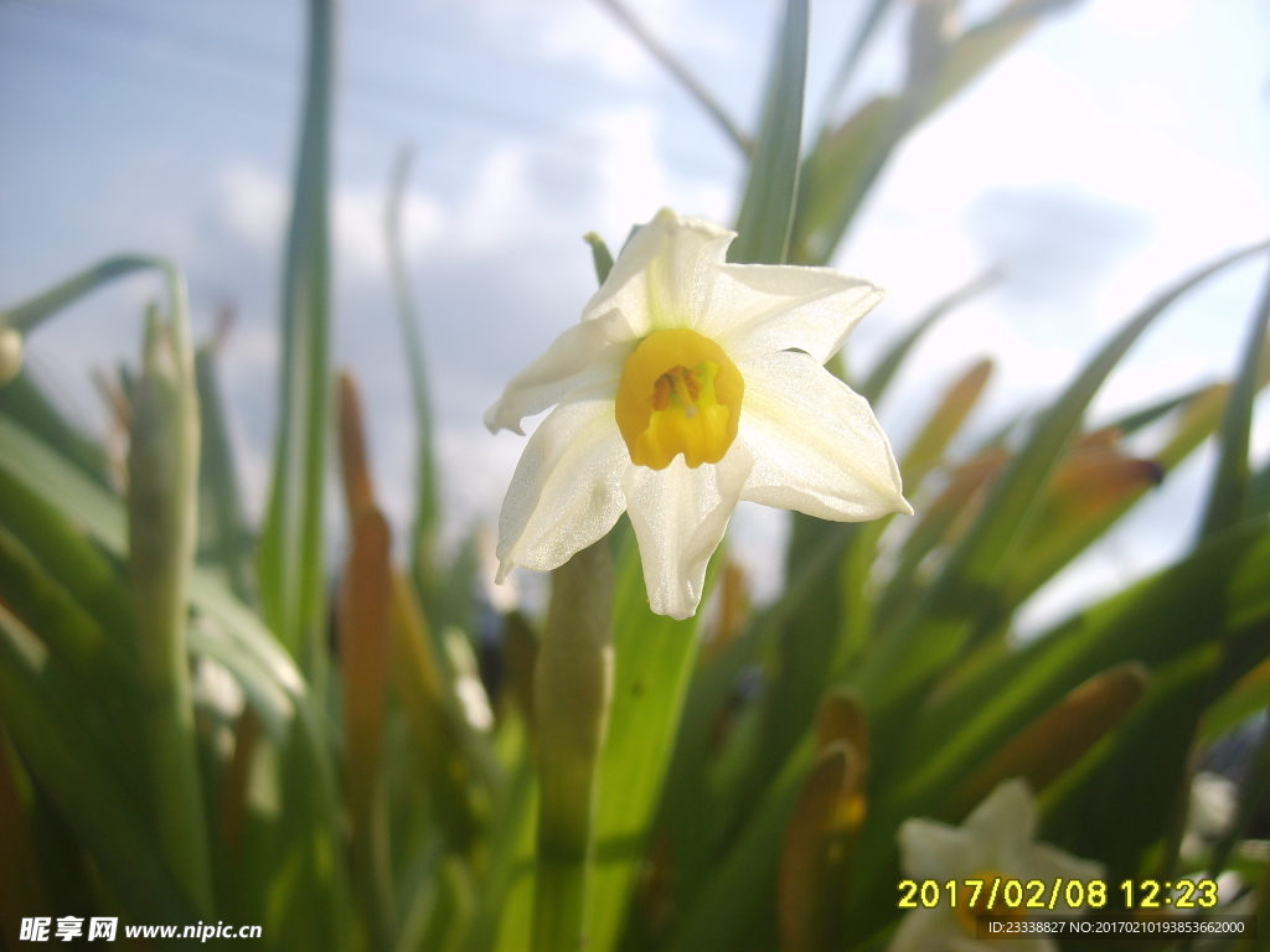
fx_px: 1284
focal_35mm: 35
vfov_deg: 40.7
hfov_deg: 52.6
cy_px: 476
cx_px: 635
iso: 50
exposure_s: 1/250
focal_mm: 5.8
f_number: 7.1
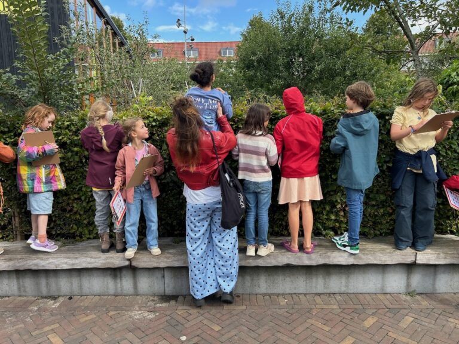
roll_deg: +1.1
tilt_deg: -7.7
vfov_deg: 53.1
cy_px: 172
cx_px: 230
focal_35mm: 26
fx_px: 345
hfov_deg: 67.3
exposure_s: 1/894
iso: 50
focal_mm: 5.7
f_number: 1.5
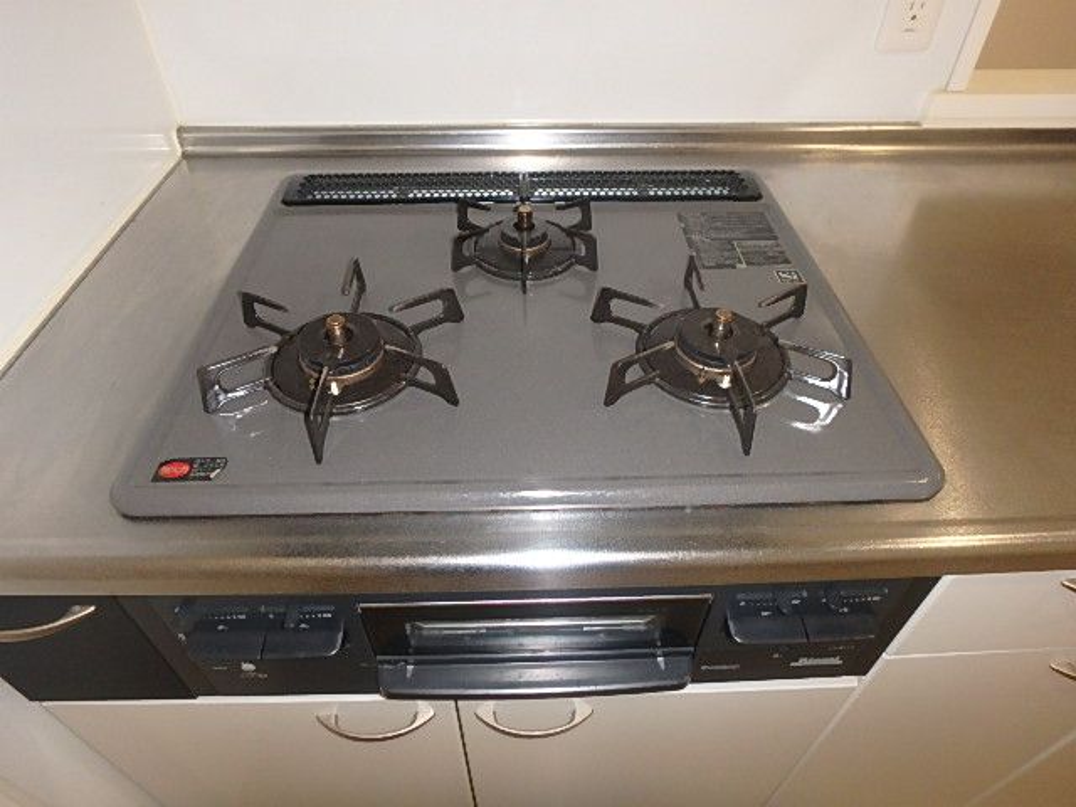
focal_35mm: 21
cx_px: 538
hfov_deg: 79.0
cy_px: 404
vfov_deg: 63.4
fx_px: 653
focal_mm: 3.7
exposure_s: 1/30
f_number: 3.5
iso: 400
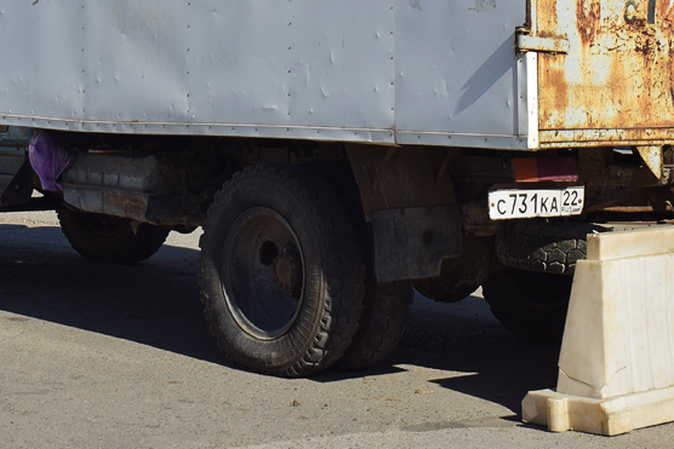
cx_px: 326
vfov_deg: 12.3
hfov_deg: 18.6
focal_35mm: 110
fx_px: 2060
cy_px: -31
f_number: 7.1
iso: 200
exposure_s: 1/1000
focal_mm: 34
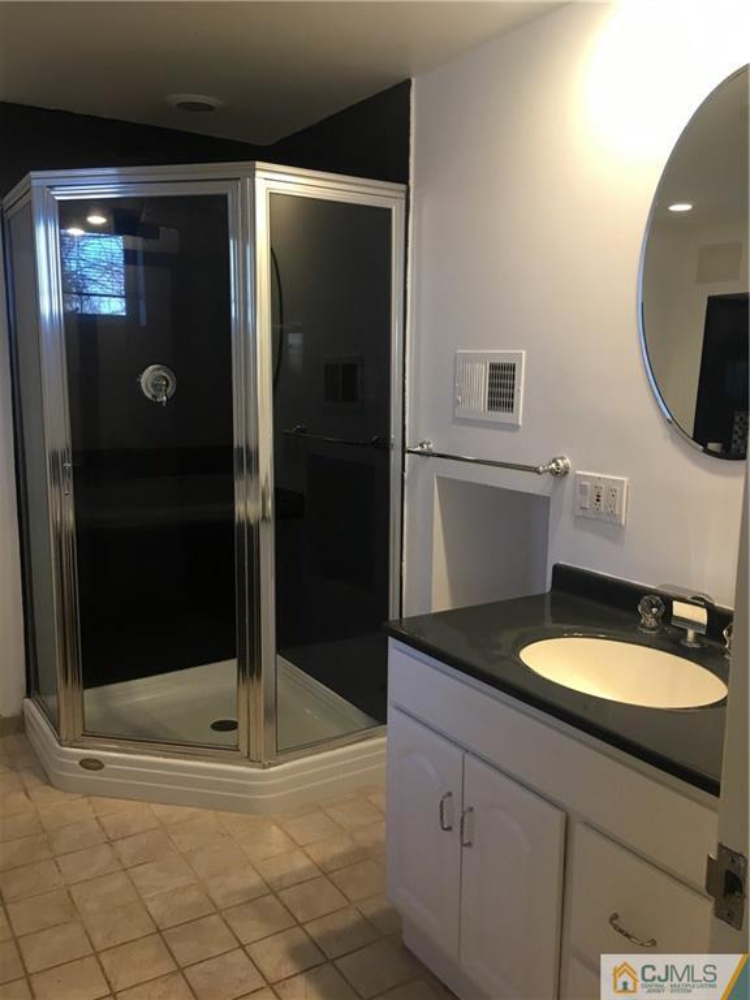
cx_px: 375
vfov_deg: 61.7
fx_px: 838
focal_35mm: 29
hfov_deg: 48.2
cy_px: 500
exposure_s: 1/30
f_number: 2.2
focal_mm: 4.15
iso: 64
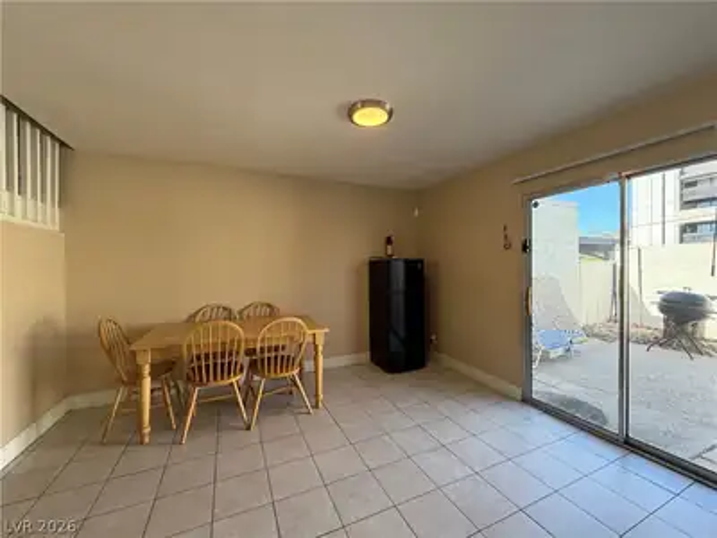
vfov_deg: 85.7
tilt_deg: -0.5
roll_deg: +0.7
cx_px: 358
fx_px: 290
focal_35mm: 14
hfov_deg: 102.1
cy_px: 269
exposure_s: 1/120
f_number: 2.2
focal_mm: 2.22
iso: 100
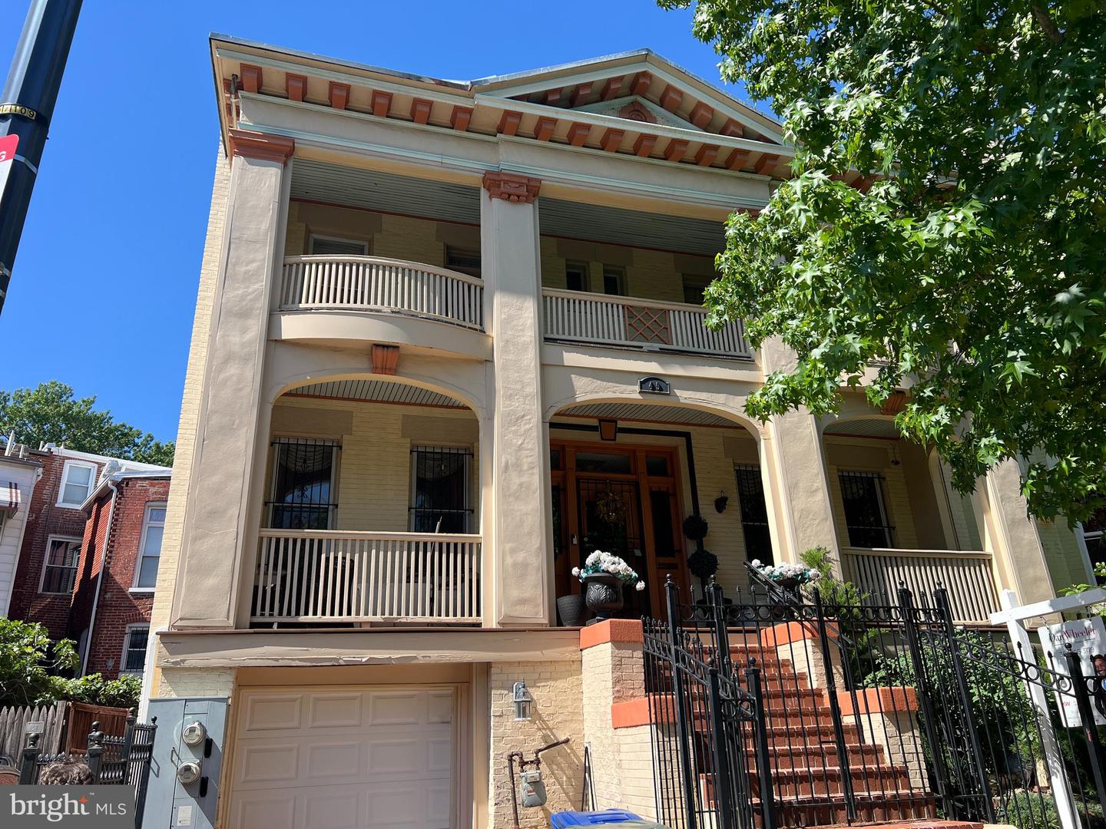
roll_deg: +2.2
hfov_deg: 67.3
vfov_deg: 53.1
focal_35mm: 26
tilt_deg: +23.9
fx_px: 831
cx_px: 553
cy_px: 414
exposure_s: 1/2083
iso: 50
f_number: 1.5
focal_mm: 5.7
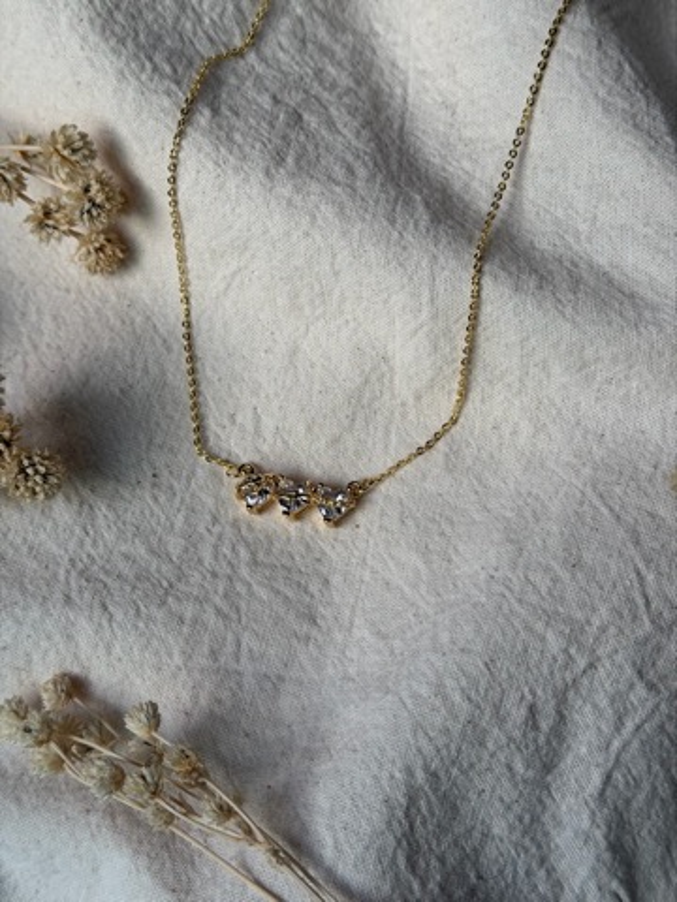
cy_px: 451
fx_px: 1252
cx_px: 338
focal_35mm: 48
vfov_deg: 39.7
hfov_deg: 30.3
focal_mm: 6.76
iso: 64
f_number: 1.78
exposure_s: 1/121
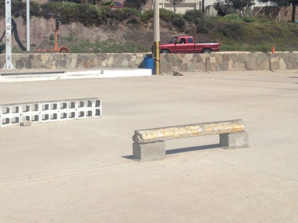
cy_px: 46
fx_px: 534
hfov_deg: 31.1
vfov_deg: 23.3
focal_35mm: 62
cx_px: 115
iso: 50
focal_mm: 4.28
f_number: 2.4
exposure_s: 1/2513
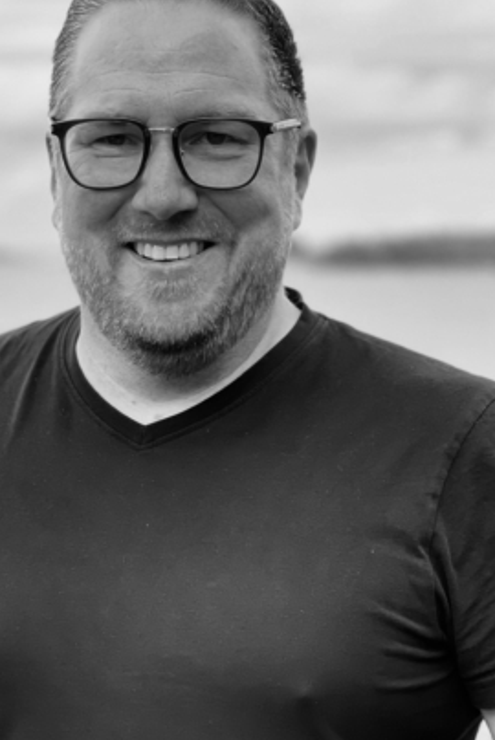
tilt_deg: -3.2
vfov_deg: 17.6
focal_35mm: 116
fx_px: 2388
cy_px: 419
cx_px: 205
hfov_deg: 11.8
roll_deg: +0.7
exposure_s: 1/296
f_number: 2.2
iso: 25
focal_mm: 7.5
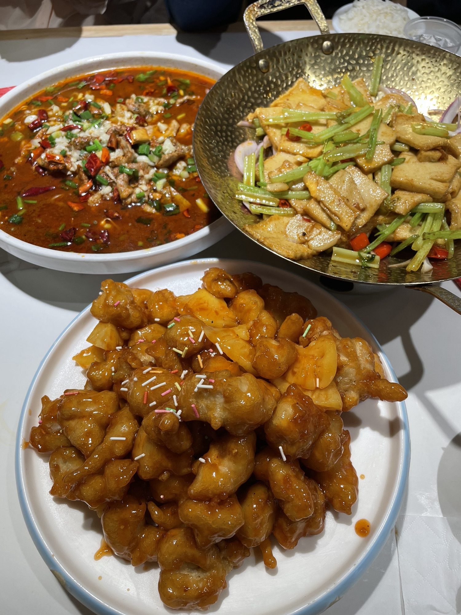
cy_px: 308
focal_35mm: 26
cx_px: 230
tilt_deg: -56.6
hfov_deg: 53.1
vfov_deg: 67.3
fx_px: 462
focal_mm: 4.2
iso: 32
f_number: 1.6
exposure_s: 1/122
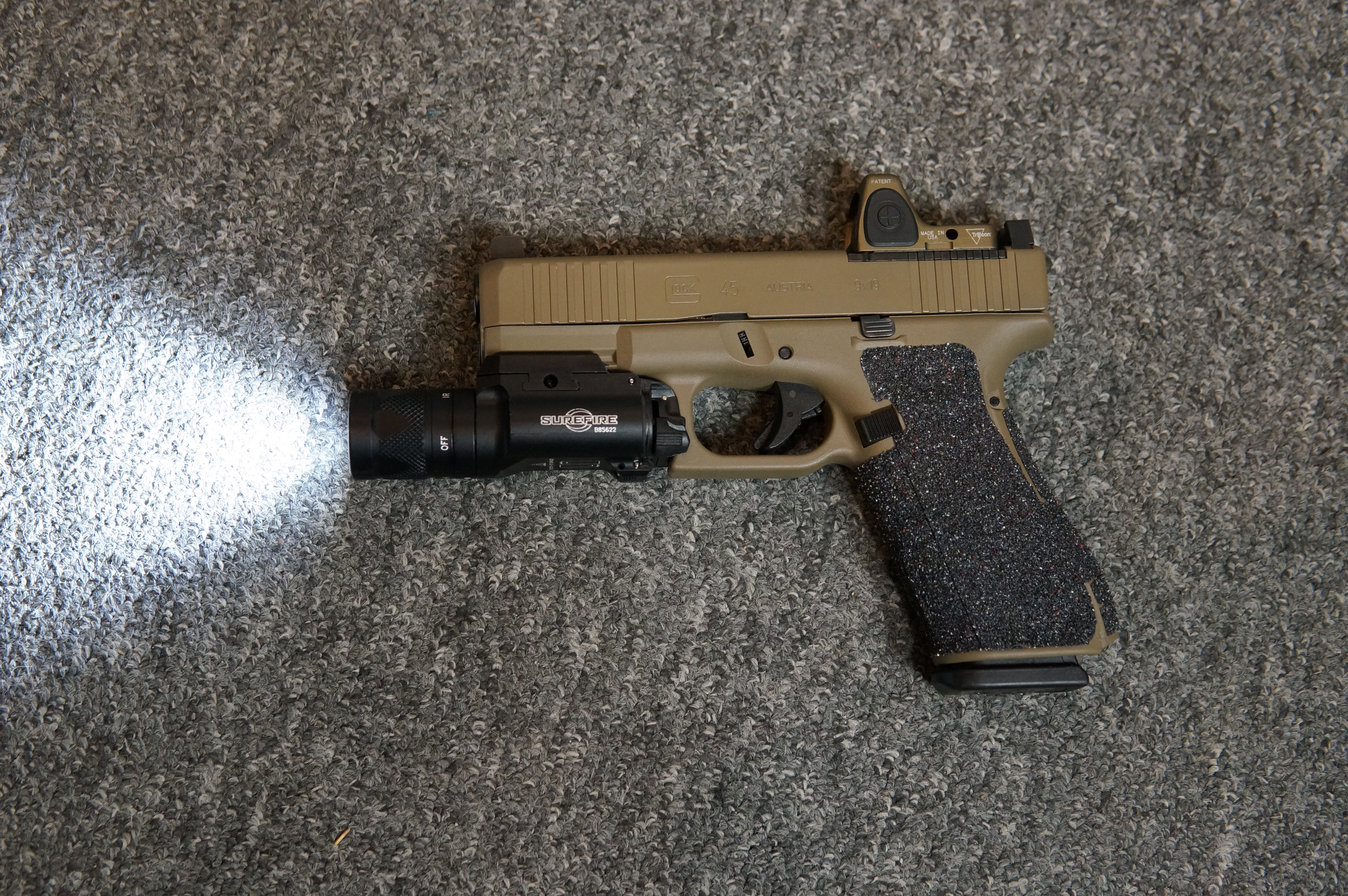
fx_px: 1683
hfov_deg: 43.6
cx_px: 674
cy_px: 448
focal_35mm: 45
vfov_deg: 29.8
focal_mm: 30
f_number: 4
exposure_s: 1/160
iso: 1600
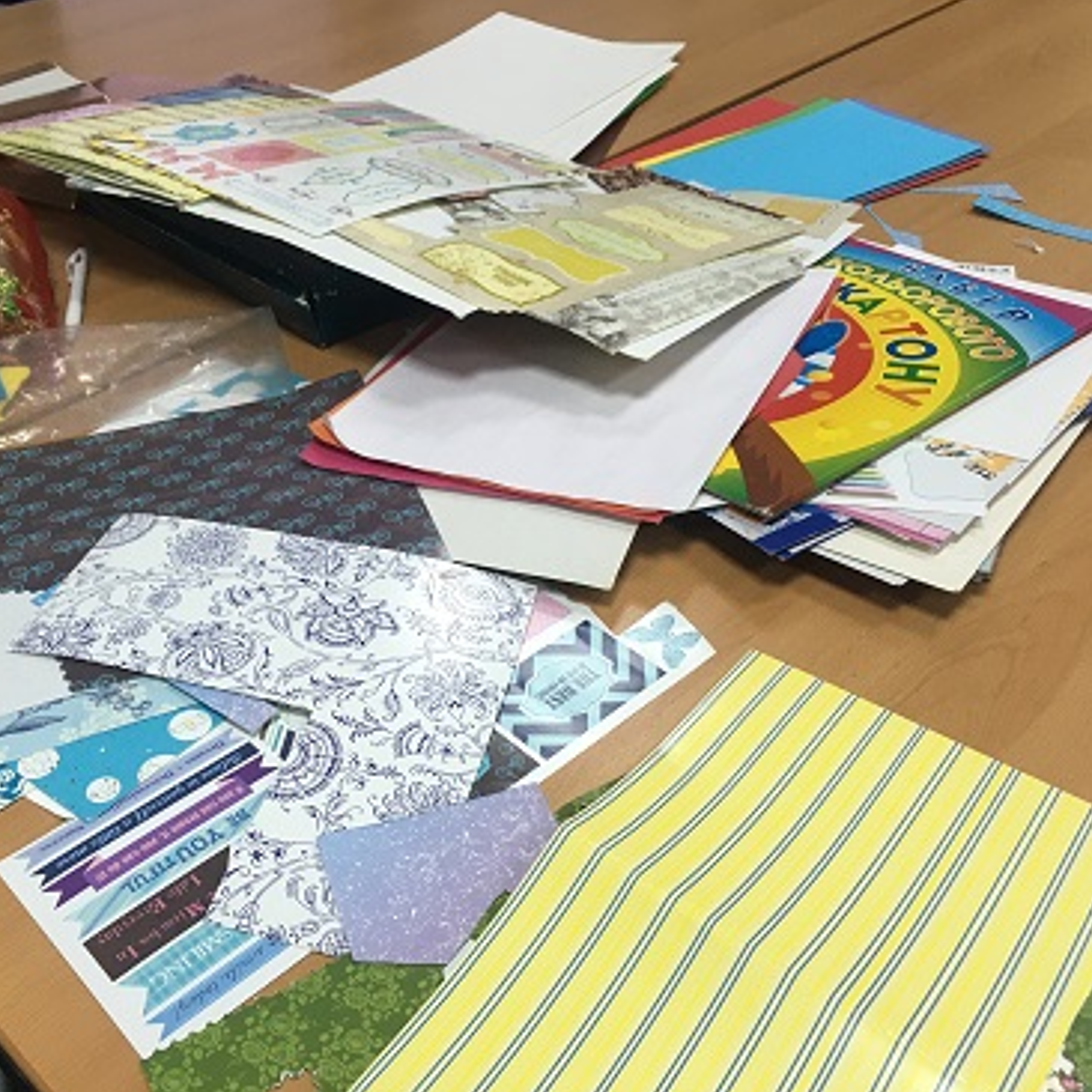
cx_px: 483
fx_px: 1249
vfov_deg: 47.2
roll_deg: +2.1
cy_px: 545
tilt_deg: -36.4
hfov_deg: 47.1
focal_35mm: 35
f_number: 2.2
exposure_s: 1/33
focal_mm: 4.15
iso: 50
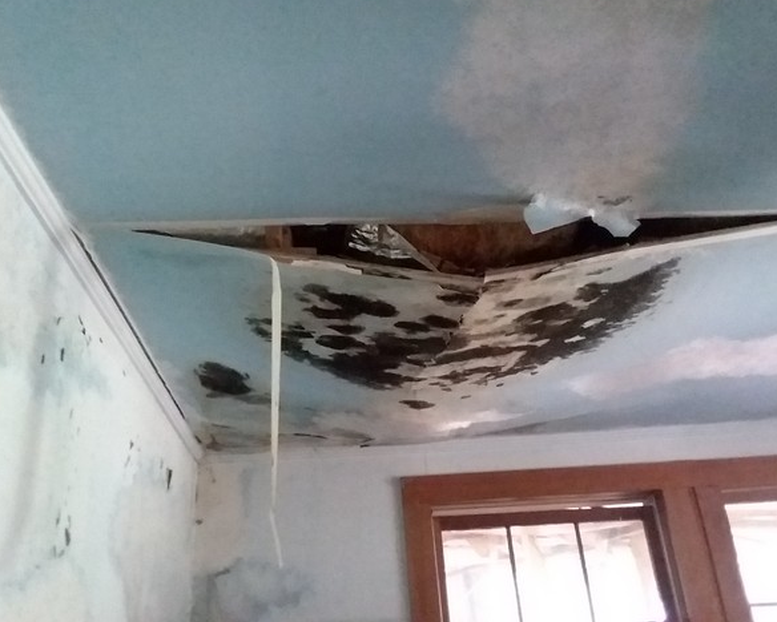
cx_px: 377
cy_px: 304
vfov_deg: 47.2
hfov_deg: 57.1
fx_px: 713
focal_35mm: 31
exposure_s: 1/17
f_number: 1.9
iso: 800
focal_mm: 2.47
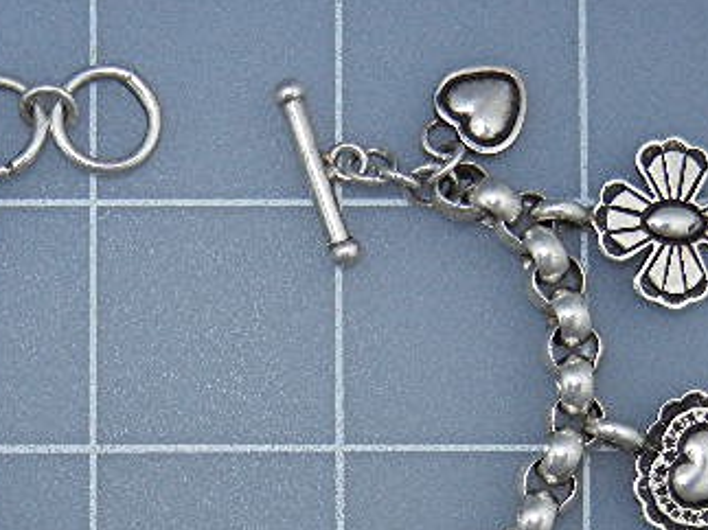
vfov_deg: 14.2
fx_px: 2106
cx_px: 248
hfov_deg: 19.0
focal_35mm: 103
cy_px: 466
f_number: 3.9
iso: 243
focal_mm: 9.3
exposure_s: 1/30
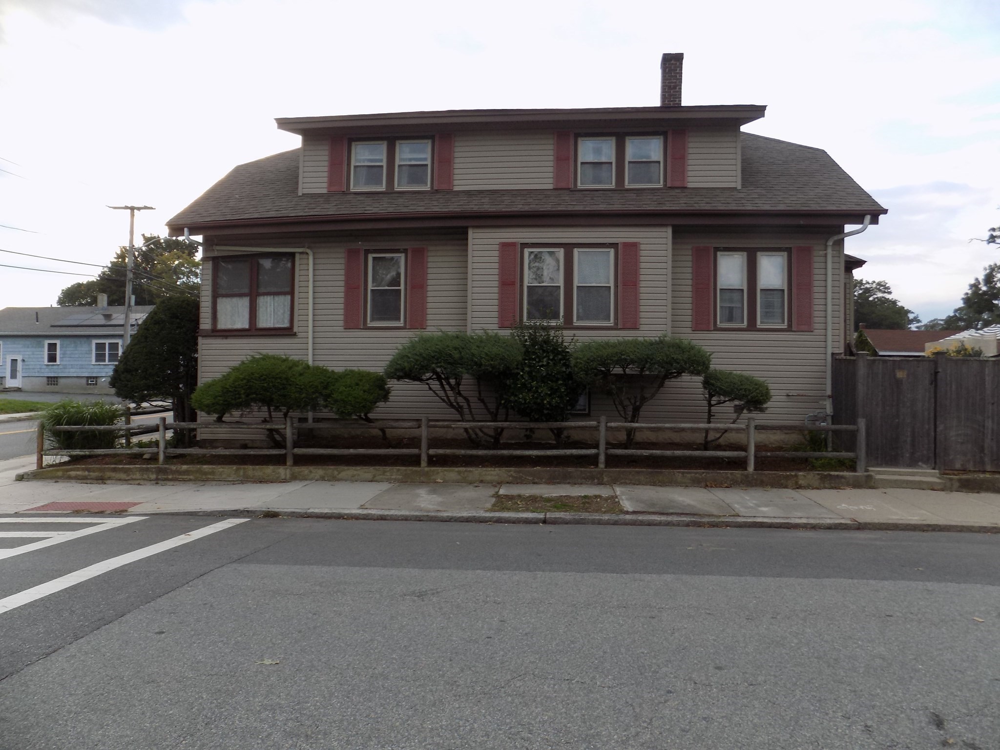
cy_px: 375
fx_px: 664
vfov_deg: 58.9
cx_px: 500
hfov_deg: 73.9
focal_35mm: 23
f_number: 3.1
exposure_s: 1/125
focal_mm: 4
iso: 80
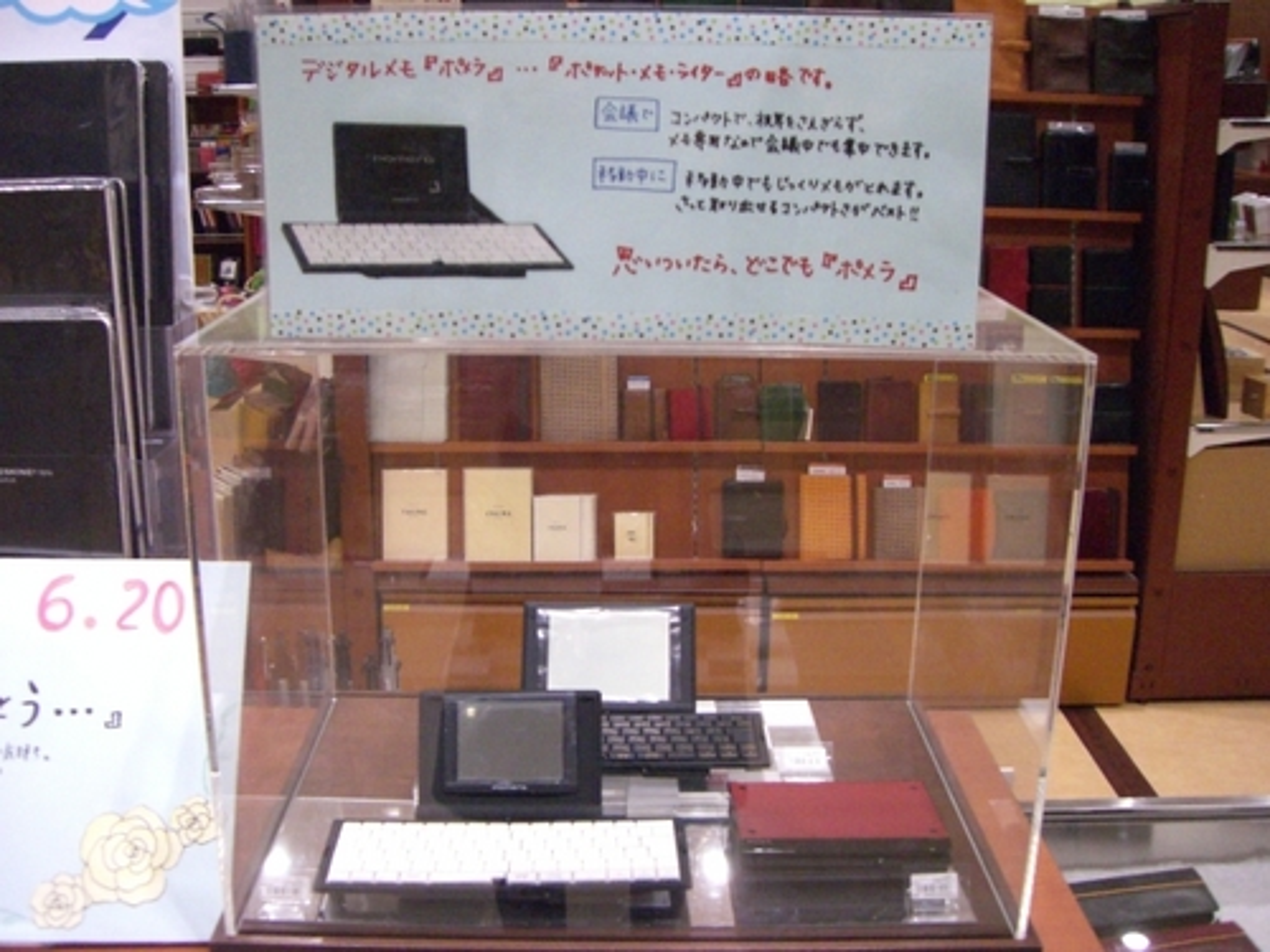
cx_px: 635
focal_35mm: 38
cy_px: 476
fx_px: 1394
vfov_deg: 37.7
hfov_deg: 49.0
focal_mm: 6.2
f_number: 2.7
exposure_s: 1/200
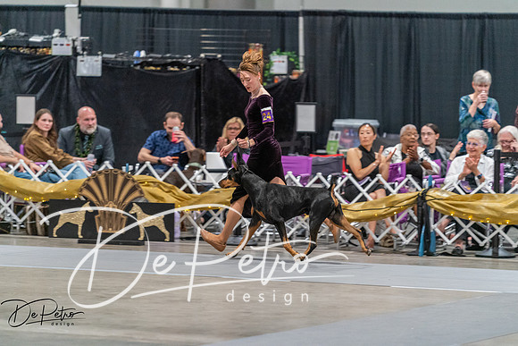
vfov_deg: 6.9
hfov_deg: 10.3
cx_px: 259
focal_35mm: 200
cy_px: 173
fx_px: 2878
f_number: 2.8
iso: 6400
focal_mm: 200
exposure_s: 1/250
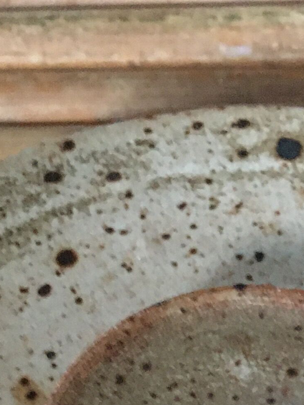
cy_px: 668
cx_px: 252
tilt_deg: -63.5
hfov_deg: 12.4
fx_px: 1394
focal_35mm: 119
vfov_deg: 14.9
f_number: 2.2
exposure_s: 1/17
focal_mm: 4.15
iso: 400
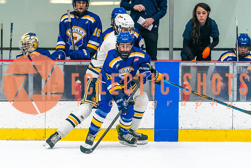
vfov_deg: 4.7
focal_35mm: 294
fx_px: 2047
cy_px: 63
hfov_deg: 7.0
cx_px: 110
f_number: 2.8
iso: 3200
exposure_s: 1/1250
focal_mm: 200
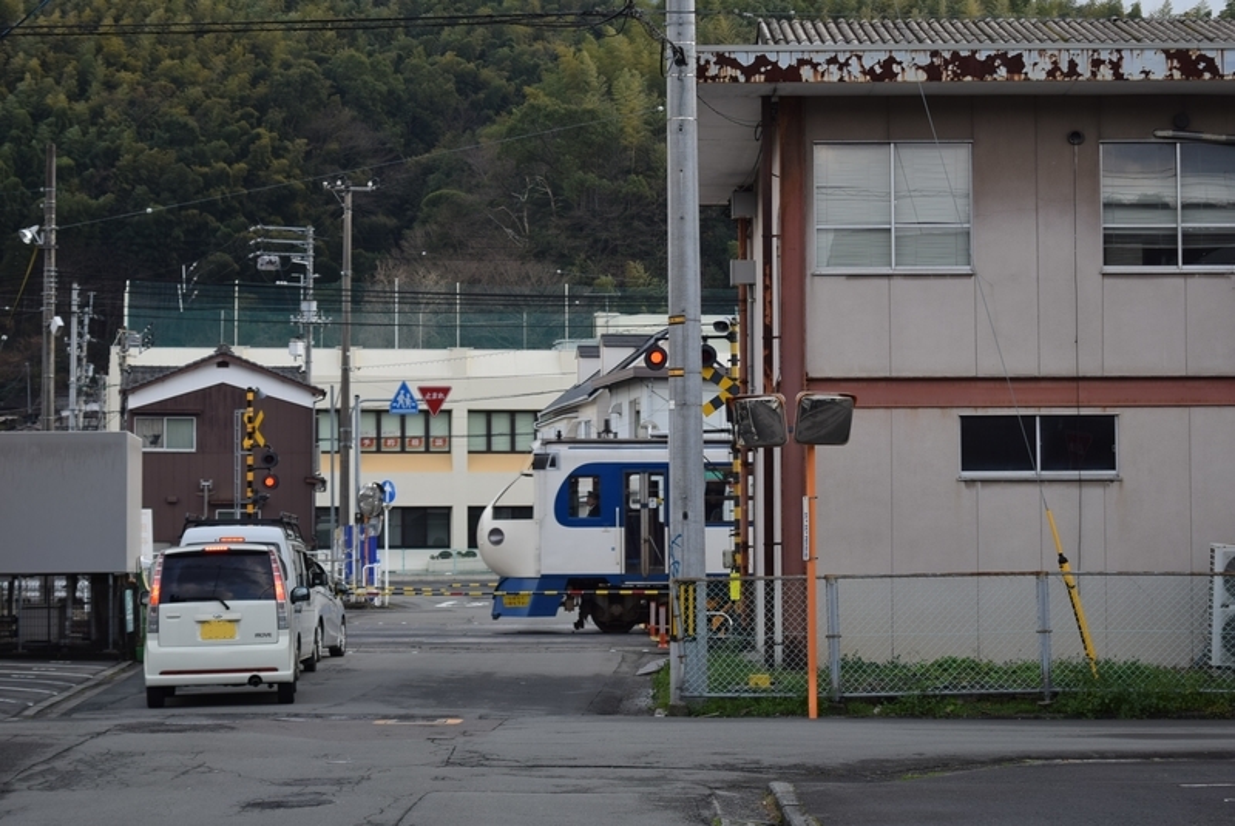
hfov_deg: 24.6
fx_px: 2833
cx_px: 618
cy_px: 413
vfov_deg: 16.6
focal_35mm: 82
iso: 100
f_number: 5.6
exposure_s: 1/160
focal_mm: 55
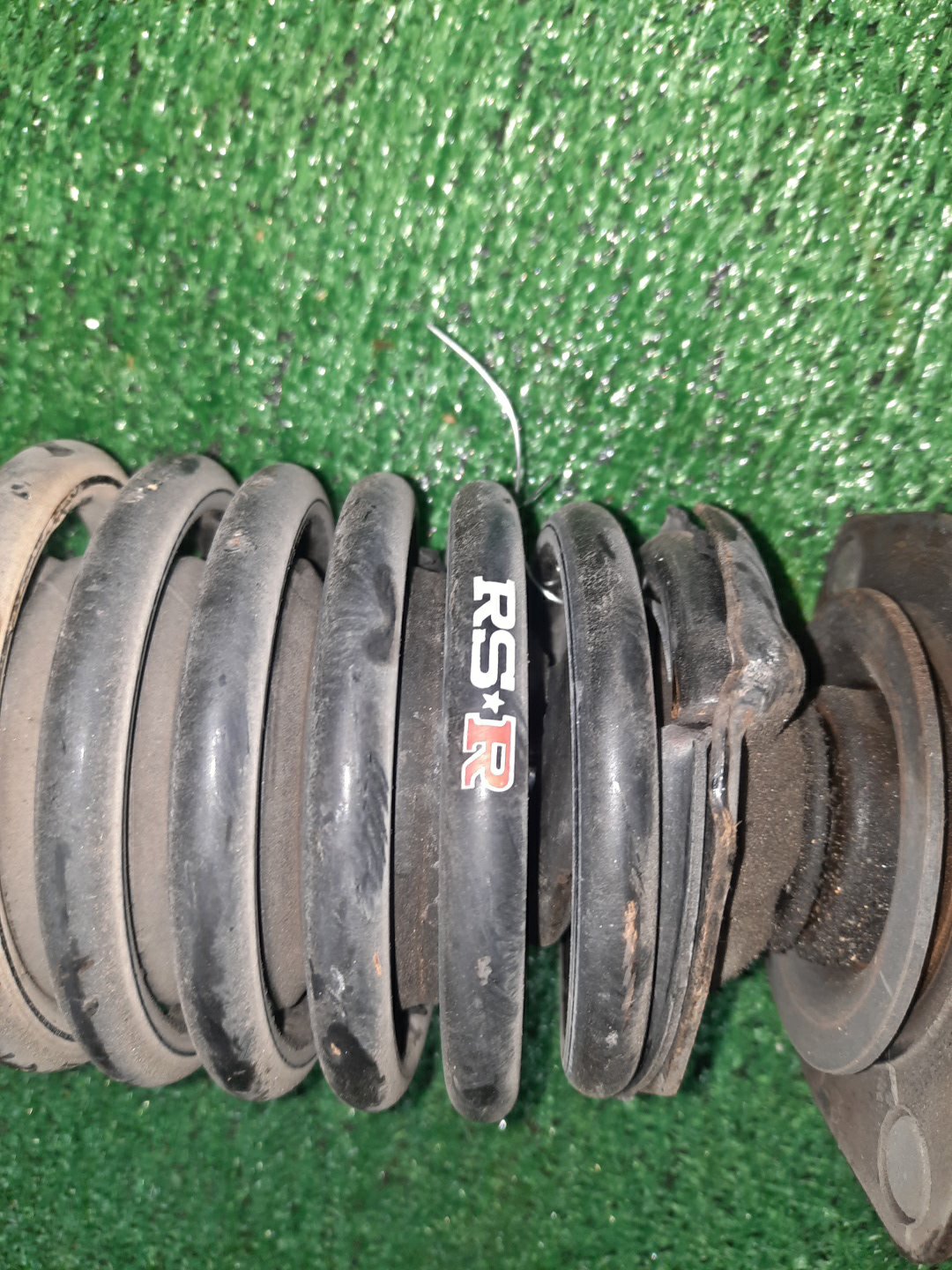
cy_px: 635
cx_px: 476
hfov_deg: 54.9
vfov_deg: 69.4
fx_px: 917
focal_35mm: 25
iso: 332
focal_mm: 4.6
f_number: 2
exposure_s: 1/25
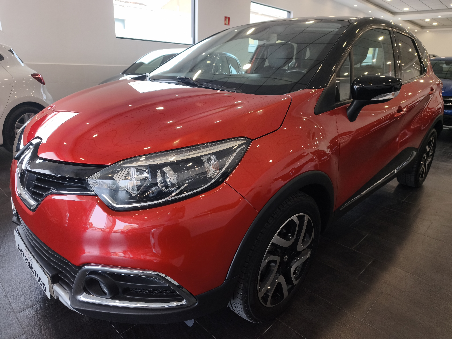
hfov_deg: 73.9
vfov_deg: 58.9
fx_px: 300
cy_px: 170
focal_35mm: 23
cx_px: 226
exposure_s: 1/138
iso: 50
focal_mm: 6.45
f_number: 1.62
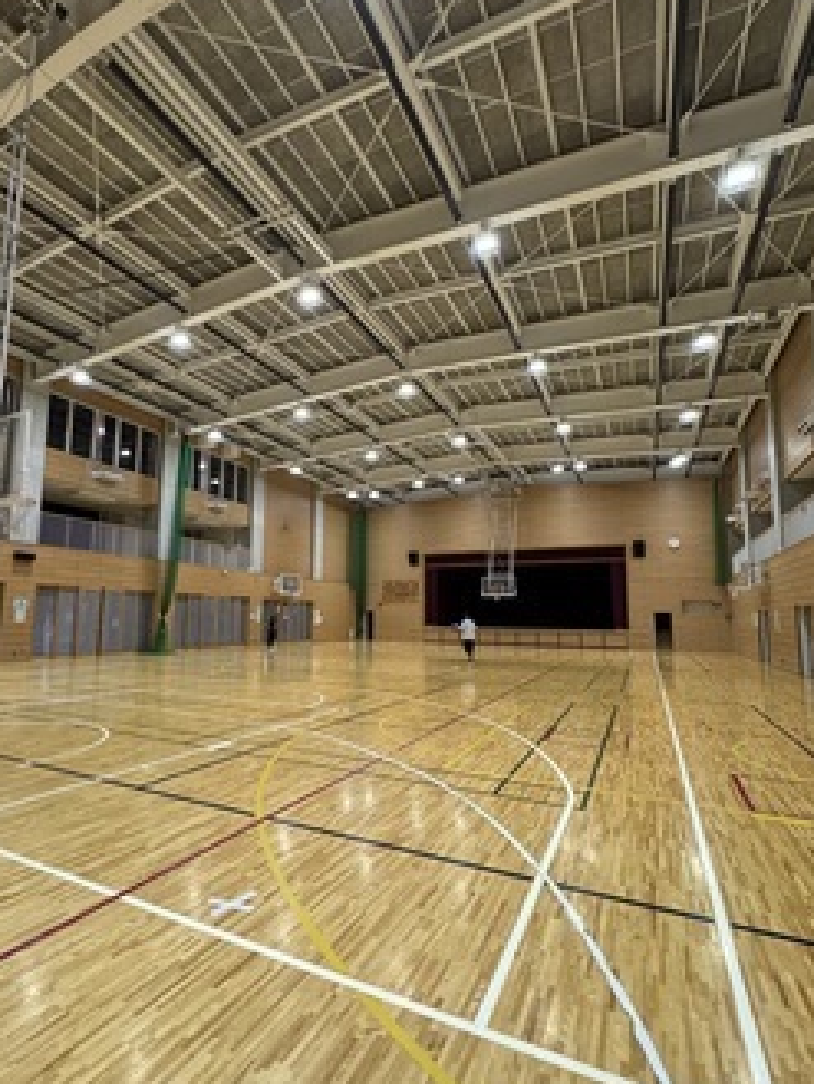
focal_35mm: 17
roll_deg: -0.9
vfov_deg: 91.0
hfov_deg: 74.6
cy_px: 557
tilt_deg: +6.7
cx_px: 376
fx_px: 533
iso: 250
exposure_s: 1/99
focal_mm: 2.22
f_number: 2.2
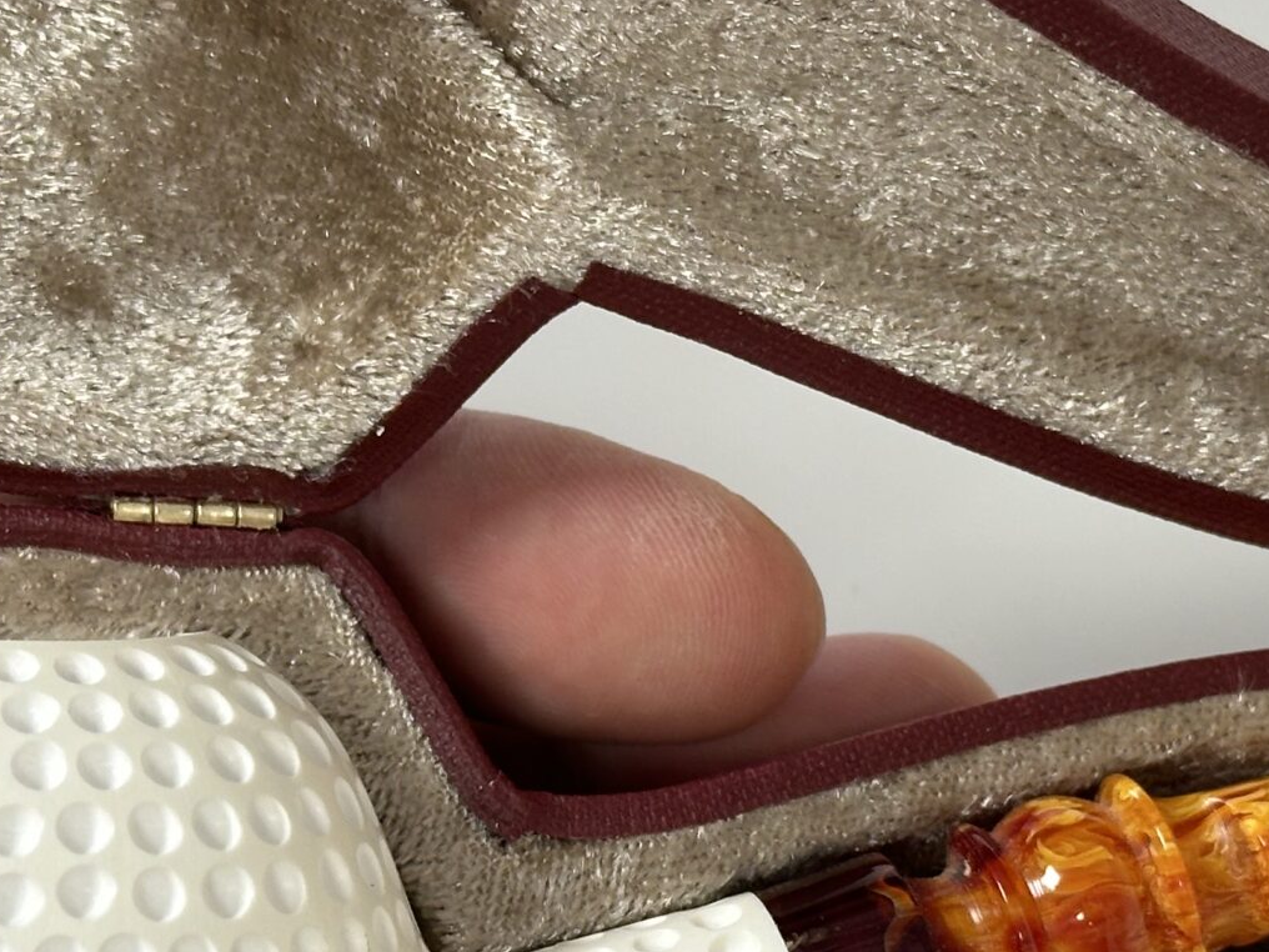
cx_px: 762
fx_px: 4436
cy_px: 655
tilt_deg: -52.7
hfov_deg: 16.3
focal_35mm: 121
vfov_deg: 12.2
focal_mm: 6.86
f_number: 1.78
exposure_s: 1/60
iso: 100
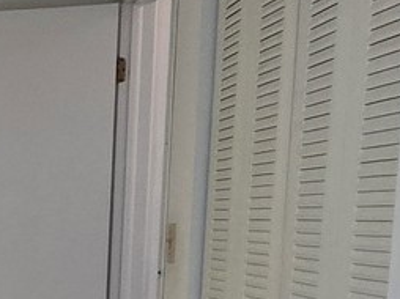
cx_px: -373
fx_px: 947
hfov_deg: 17.7
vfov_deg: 17.1
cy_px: 368
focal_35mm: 82
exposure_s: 1/60
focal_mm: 2.2
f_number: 2.2
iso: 200
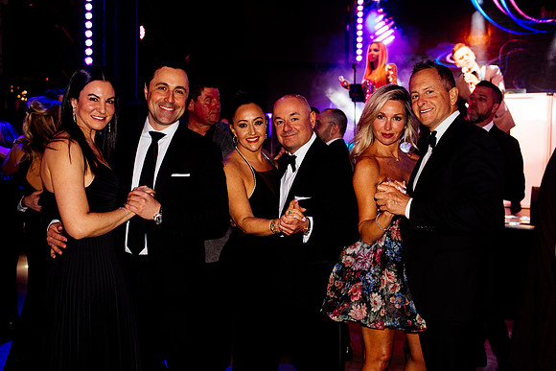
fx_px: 541
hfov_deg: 54.4
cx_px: 278
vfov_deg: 37.9
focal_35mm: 35
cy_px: 186
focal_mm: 35
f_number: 2.8
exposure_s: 1/200
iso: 1000
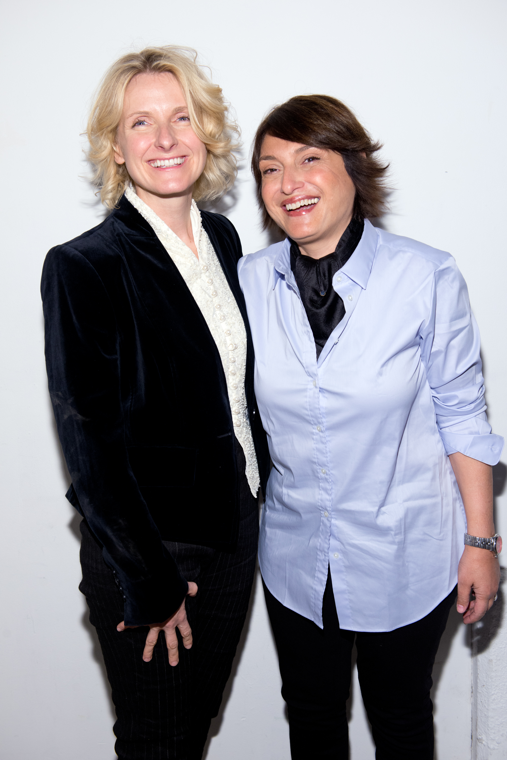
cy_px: 380
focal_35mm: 42
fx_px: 887
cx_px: 254
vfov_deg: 46.4
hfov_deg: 31.9
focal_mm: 42
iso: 640
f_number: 5.6
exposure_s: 1/160
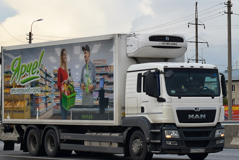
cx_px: 134
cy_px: 66
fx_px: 578
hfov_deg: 23.4
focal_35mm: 87
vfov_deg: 15.7
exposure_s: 1/800
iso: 200
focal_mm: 36
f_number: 5
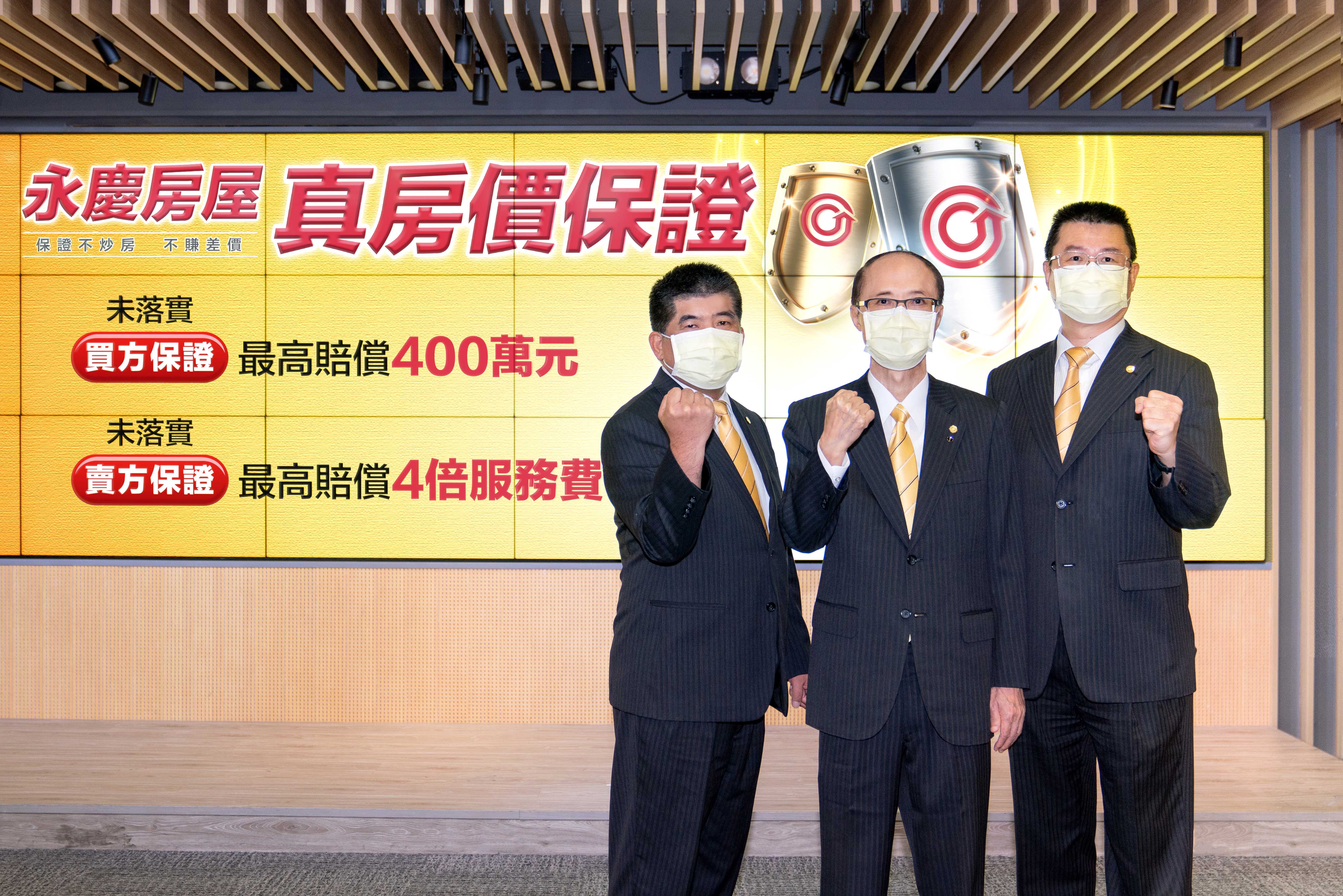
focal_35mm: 43
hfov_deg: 45.4
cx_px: 672
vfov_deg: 31.2
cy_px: 448
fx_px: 1604
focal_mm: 29
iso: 400
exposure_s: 1/80
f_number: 2.8
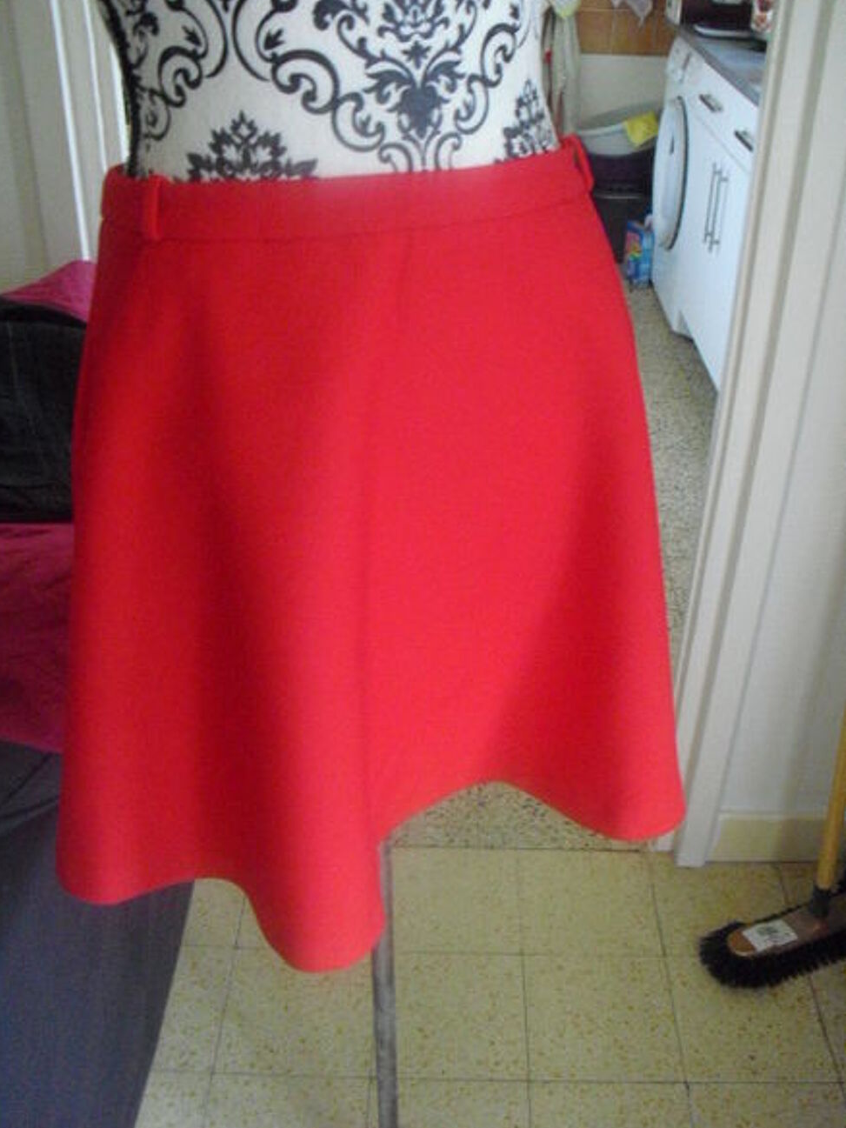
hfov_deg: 38.7
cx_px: 413
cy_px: 566
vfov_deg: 50.1
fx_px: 1205
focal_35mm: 37
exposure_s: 1/25
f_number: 3.1
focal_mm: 6.3
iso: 800
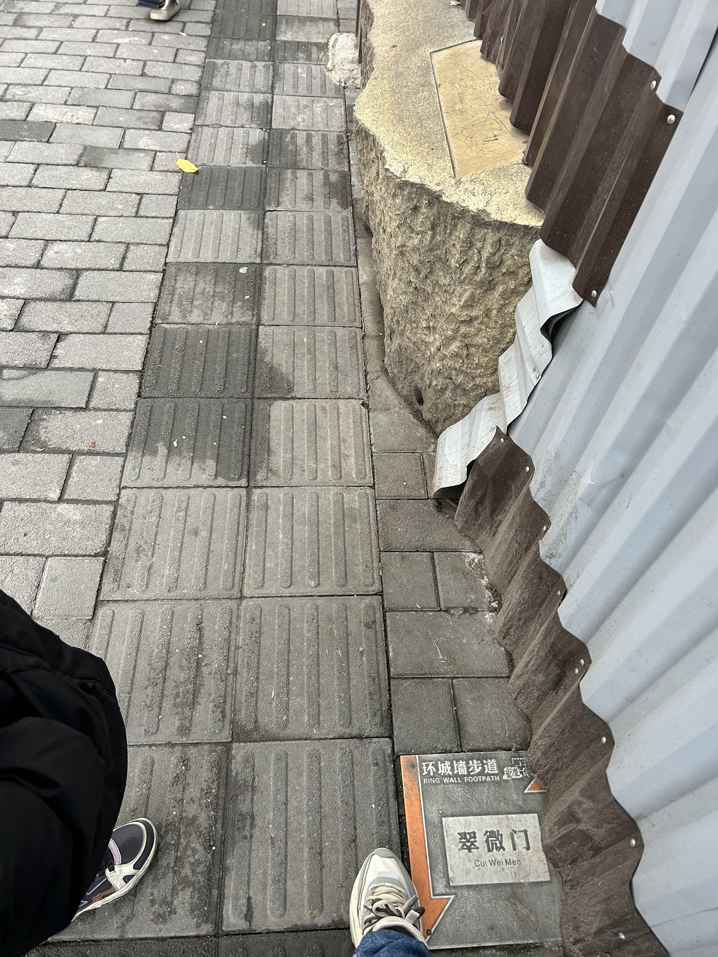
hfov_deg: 53.1
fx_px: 719
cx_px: 359
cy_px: 478
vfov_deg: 67.3
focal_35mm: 26
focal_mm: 5.7
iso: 100
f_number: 1.5
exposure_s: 1/121
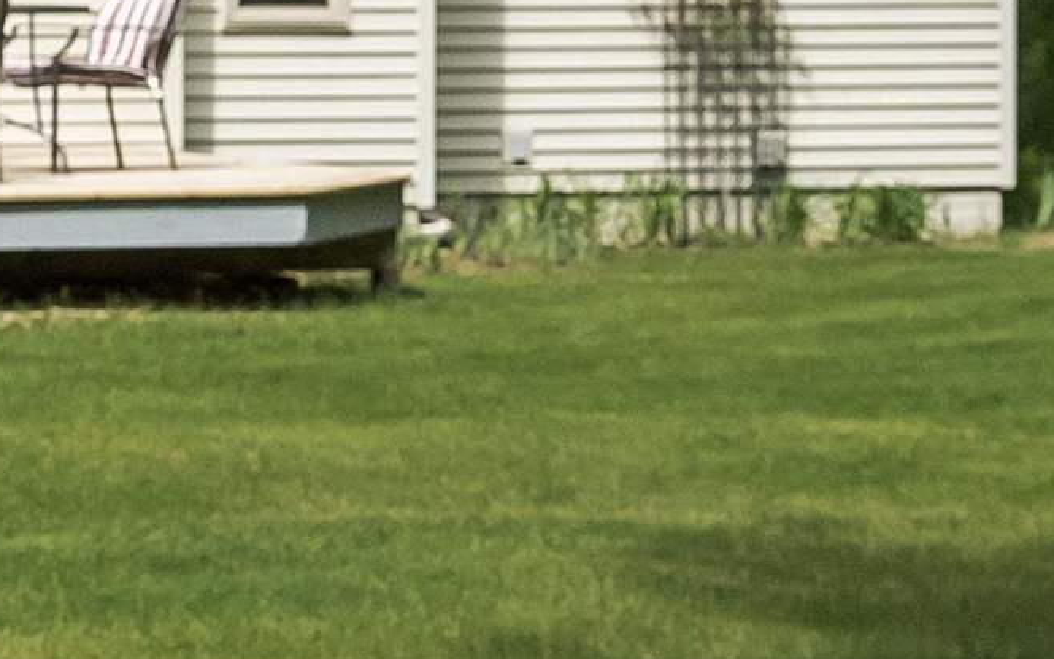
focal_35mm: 165
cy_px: -33
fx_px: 4740
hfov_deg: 11.8
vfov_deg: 7.9
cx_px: -784
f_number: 8
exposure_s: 1/2000
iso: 640
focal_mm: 35
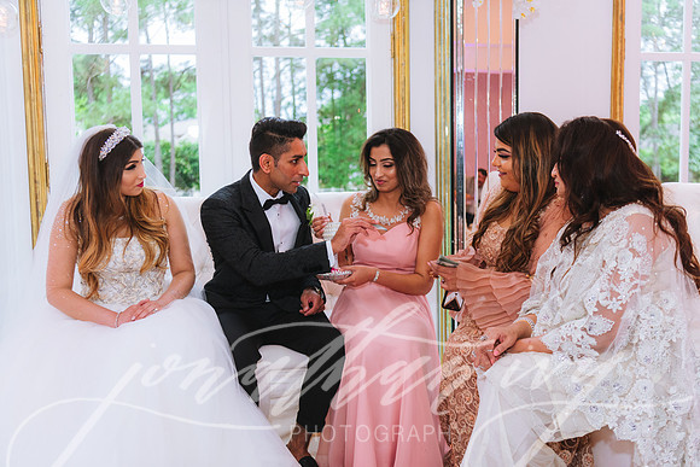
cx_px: 350
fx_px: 739
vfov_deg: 35.1
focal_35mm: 38
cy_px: 234
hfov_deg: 50.7
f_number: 2.8
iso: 800
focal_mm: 38
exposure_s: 1/125
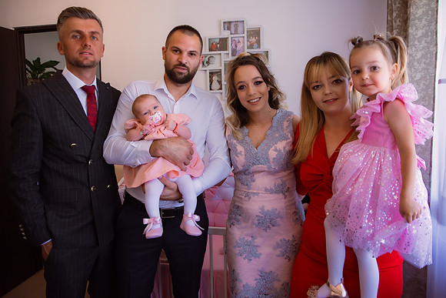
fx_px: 317
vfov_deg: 50.3
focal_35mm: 26
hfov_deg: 70.3
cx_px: 231
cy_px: 139
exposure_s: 1/400
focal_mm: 24
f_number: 2.8
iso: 800
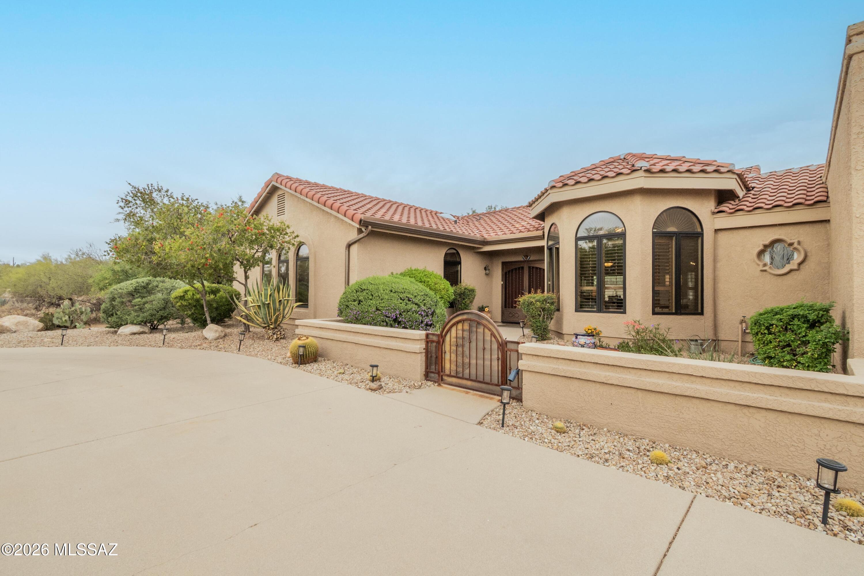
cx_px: 432
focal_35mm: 15
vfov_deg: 77.3
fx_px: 360
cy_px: 288
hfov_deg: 100.4
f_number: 14
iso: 800
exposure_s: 1/125
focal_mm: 10
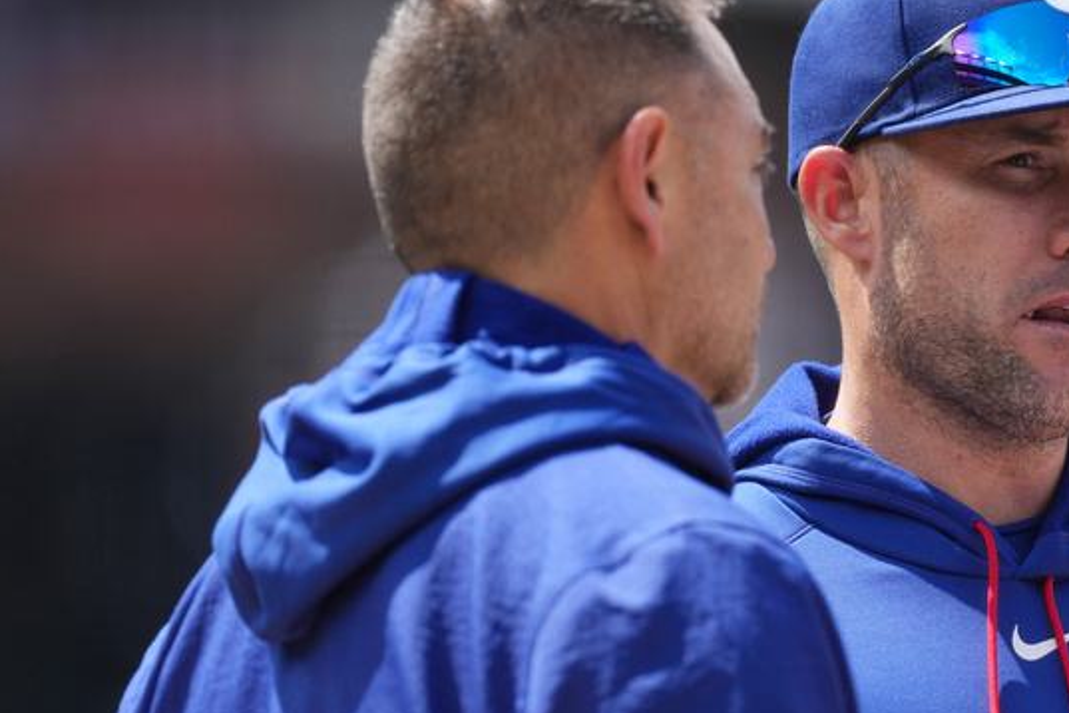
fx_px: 33968
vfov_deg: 1.2
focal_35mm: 1144
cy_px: 353
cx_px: 904
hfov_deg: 1.8
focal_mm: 600
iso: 320
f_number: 4
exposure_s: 1/1600
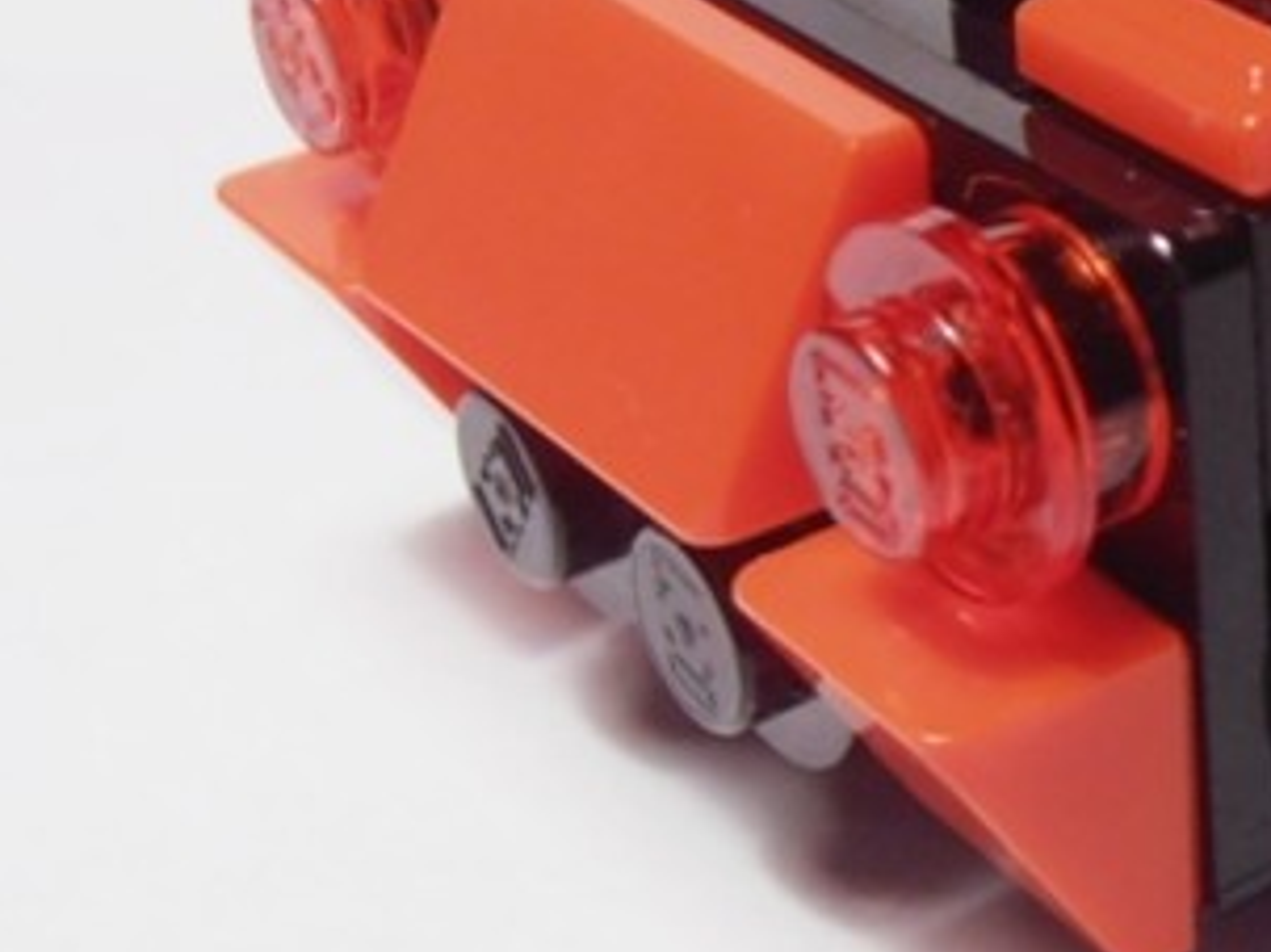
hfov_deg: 16.7
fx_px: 4037
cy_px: 195
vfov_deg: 13.4
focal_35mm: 110
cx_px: 1732
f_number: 3.9
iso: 80
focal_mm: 6.61
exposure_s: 1/40
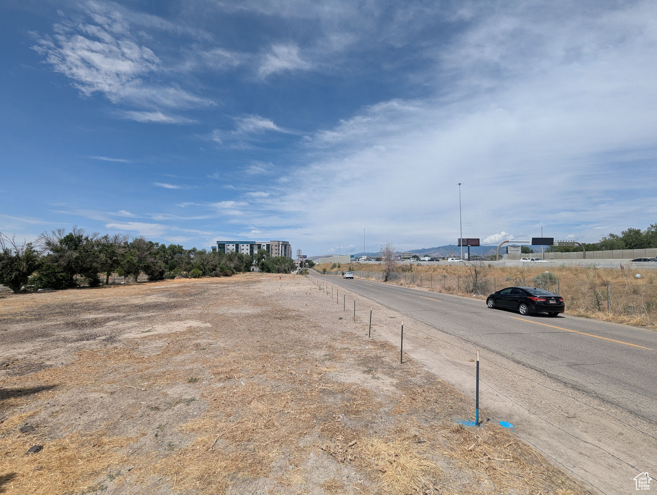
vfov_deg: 78.2
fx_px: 304
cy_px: 248
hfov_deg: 94.4
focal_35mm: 16
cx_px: 328
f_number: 2.2
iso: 48
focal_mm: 2.35
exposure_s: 1/2203
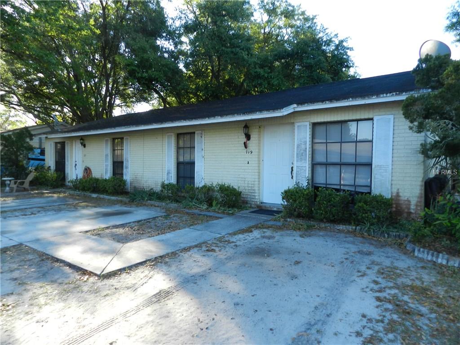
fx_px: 306
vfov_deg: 58.9
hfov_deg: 73.9
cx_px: 230
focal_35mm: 23
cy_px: 172
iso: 160
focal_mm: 4
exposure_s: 1/200
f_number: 3.4
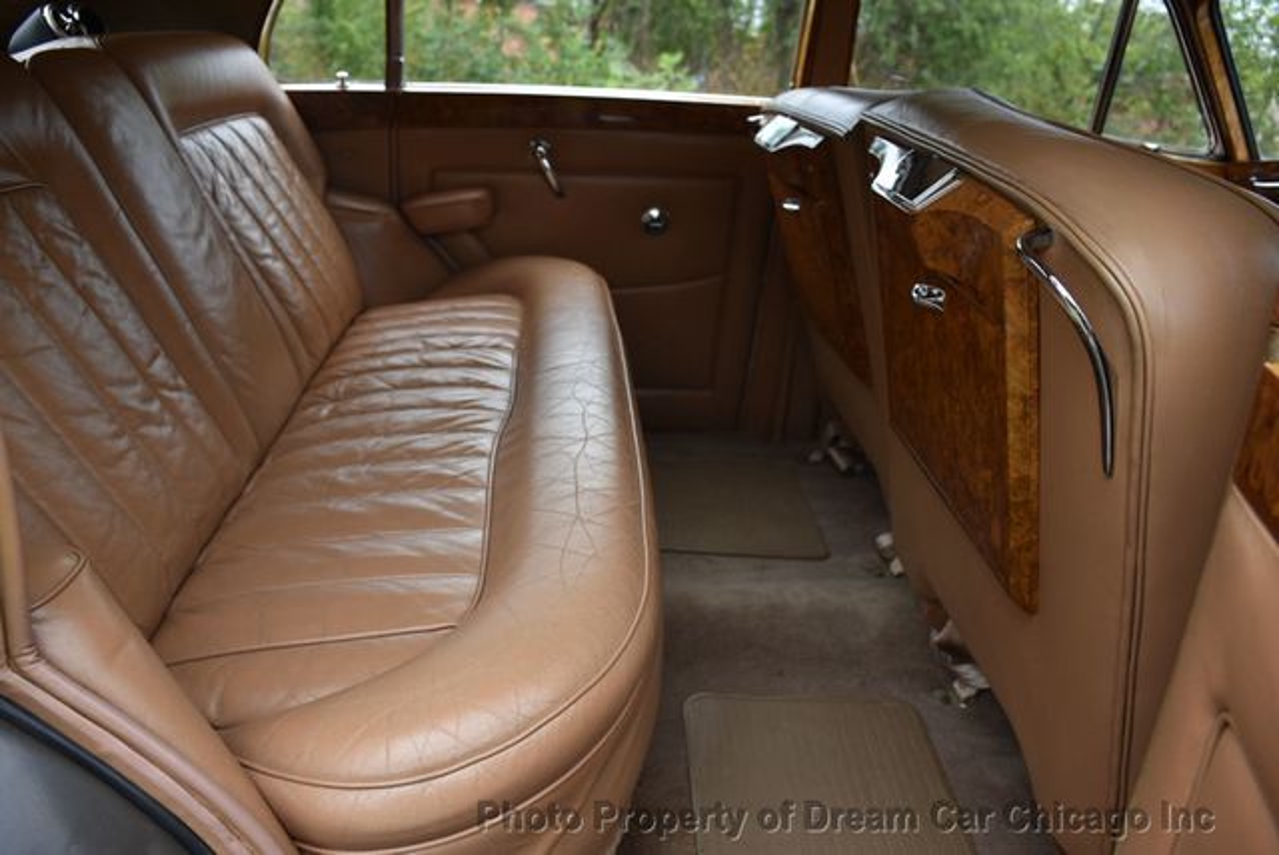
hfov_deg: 67.3
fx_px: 960
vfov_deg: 48.0
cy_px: 428
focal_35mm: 27
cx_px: 640
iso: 200
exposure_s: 1/250
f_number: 3.5
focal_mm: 18
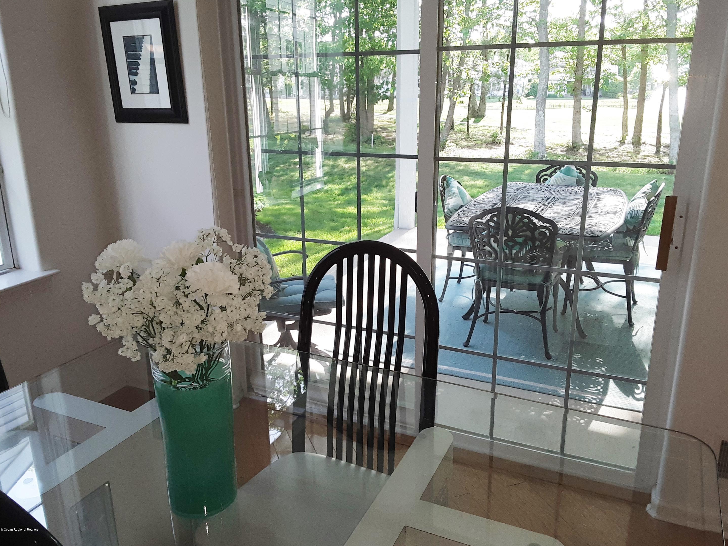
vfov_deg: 48.2
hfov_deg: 61.7
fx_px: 610
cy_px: 264
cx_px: 354
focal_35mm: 29
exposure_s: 1/120
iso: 64
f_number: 1.9
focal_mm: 2.91
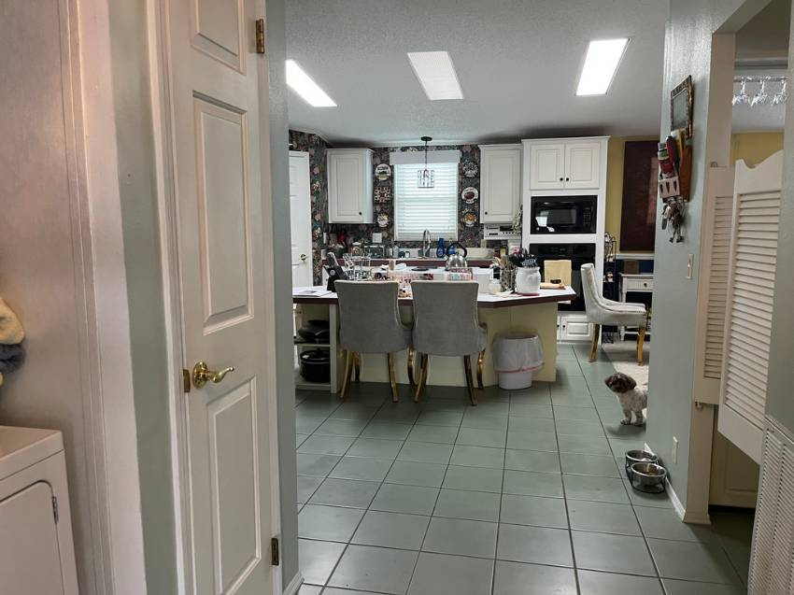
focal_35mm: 26
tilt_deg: -7.9
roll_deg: +0.0
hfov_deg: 67.3
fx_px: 596
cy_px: 298
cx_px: 397
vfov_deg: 53.0
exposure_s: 1/60
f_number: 1.6
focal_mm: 5.1
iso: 200
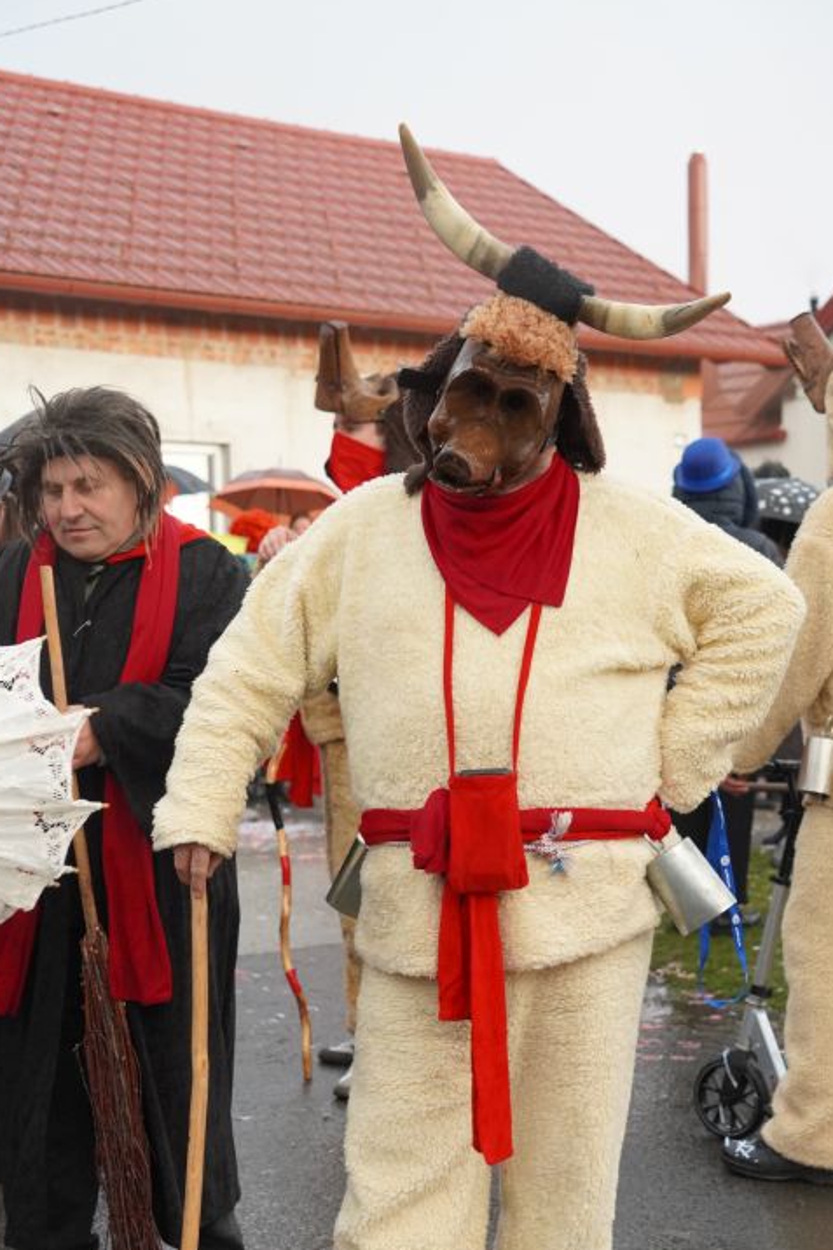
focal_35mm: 66
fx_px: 2283
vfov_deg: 30.5
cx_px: 442
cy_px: 772
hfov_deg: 20.7
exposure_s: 1/125
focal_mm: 31.7
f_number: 3.2
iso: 1600
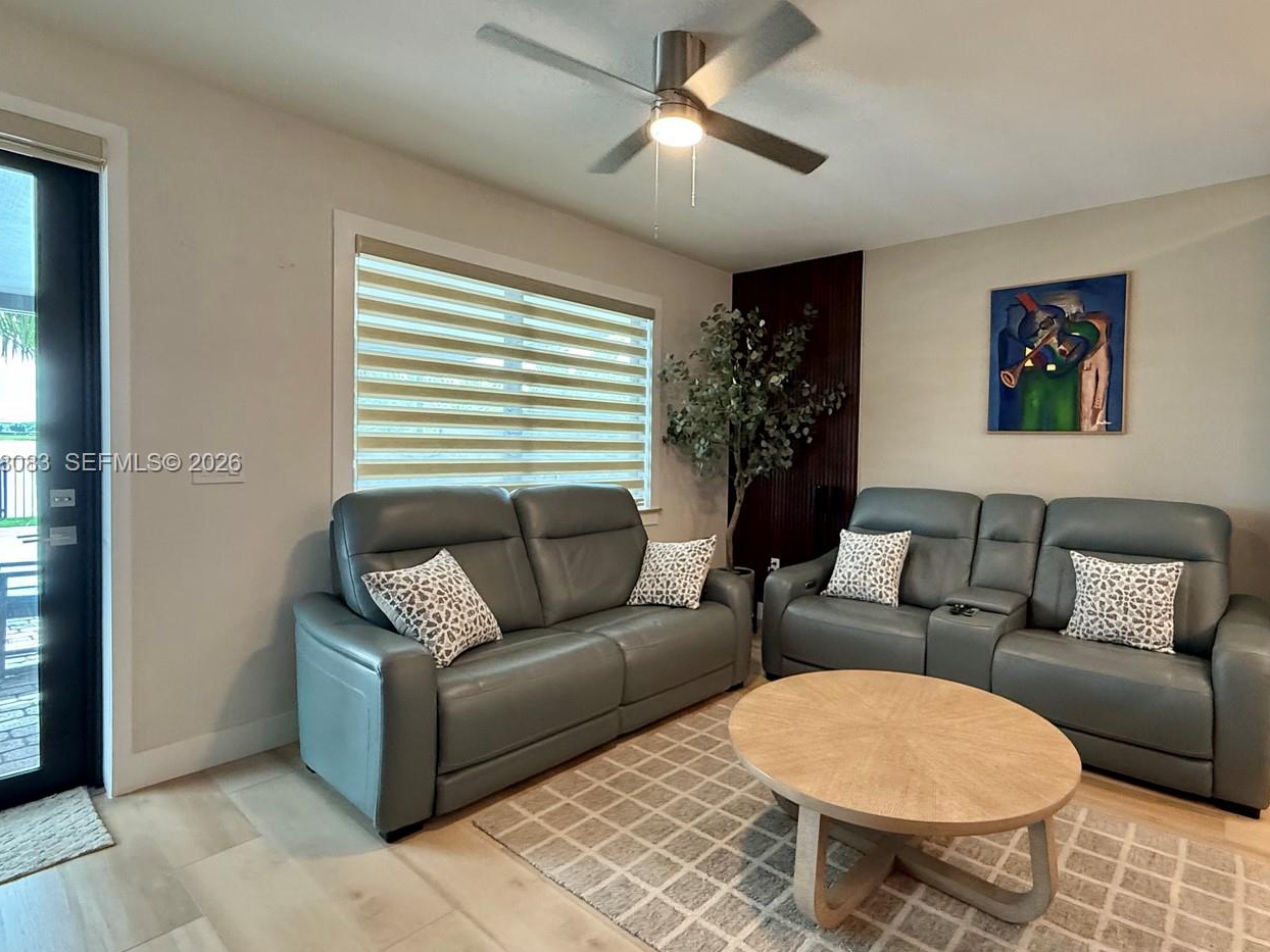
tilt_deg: -1.4
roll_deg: -2.3
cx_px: 740
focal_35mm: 18
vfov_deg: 71.6
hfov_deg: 87.0
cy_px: 464
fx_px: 660
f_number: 2.2
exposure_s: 1/120
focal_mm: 2.22
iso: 400
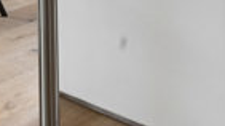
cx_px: -49
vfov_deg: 12.5
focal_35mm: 83
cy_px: -138
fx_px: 495
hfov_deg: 23.3
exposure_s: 1/6
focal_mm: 14
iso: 200
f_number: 11
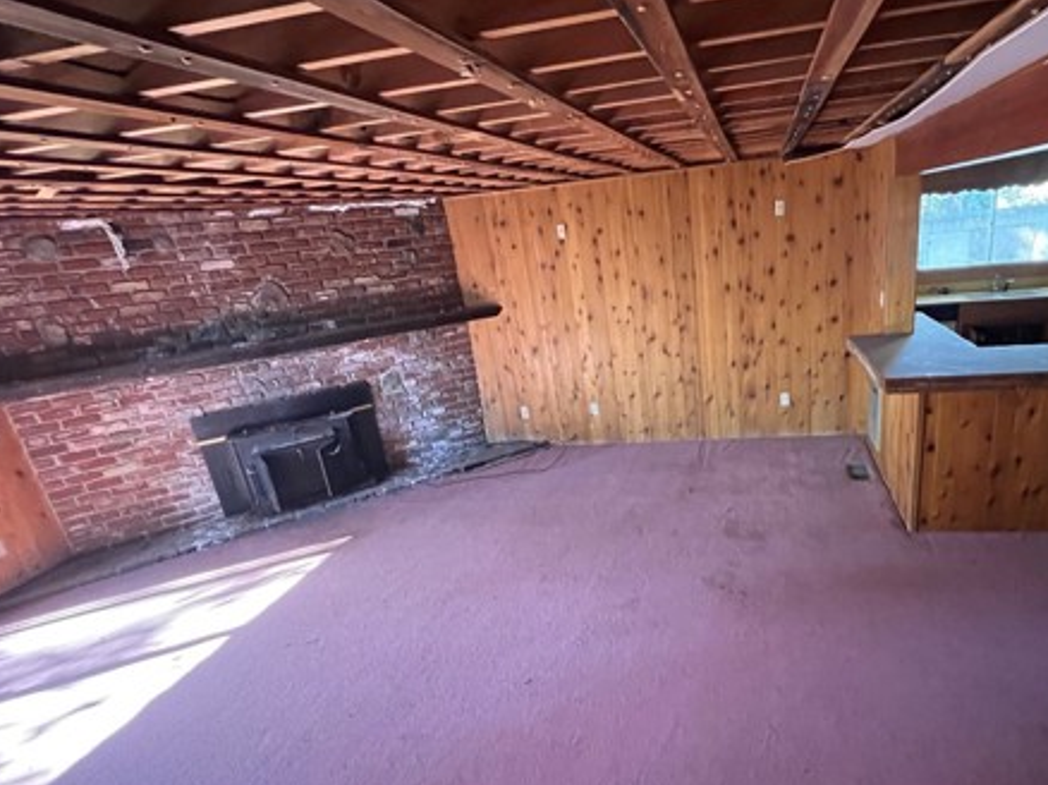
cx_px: 651
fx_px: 575
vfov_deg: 68.2
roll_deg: +5.7
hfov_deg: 83.2
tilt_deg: -20.4
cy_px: 452
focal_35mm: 19
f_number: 1.8
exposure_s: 1/51
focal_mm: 1.57
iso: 1000
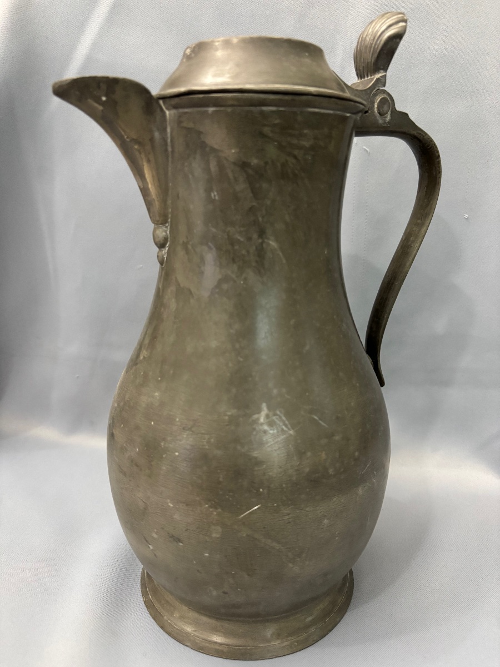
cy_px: 334
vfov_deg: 67.3
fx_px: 501
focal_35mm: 26
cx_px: 250
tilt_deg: -16.5
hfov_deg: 53.1
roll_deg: -1.4
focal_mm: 5.96
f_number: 1.6
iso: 640
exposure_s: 1/40
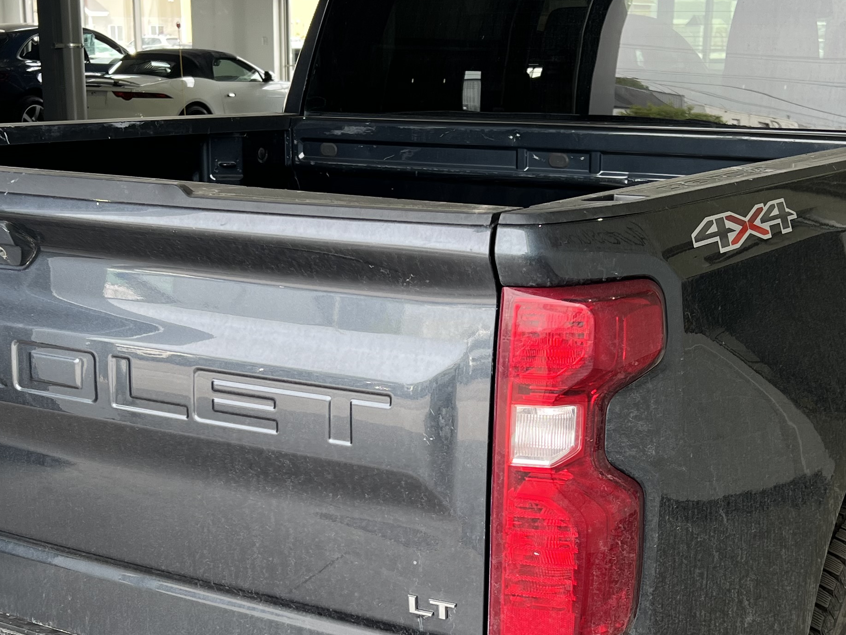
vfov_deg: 25.5
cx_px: 398
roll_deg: -0.5
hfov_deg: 33.8
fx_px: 1393
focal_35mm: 57
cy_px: 432
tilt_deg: -14.7
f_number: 1.5
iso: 40
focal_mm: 5.7
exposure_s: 1/212
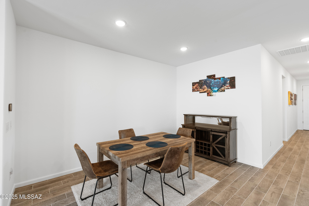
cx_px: 154
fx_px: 137
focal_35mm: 16
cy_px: 103
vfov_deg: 73.8
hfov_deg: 96.7
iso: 100
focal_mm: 16
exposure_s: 4
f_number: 8
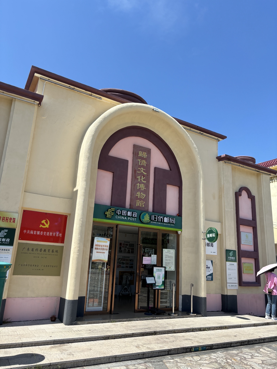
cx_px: 138
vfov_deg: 67.3
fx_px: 277
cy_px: 184
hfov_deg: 53.1
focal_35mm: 26
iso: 50
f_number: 1.6
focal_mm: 5.96
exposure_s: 1/3106
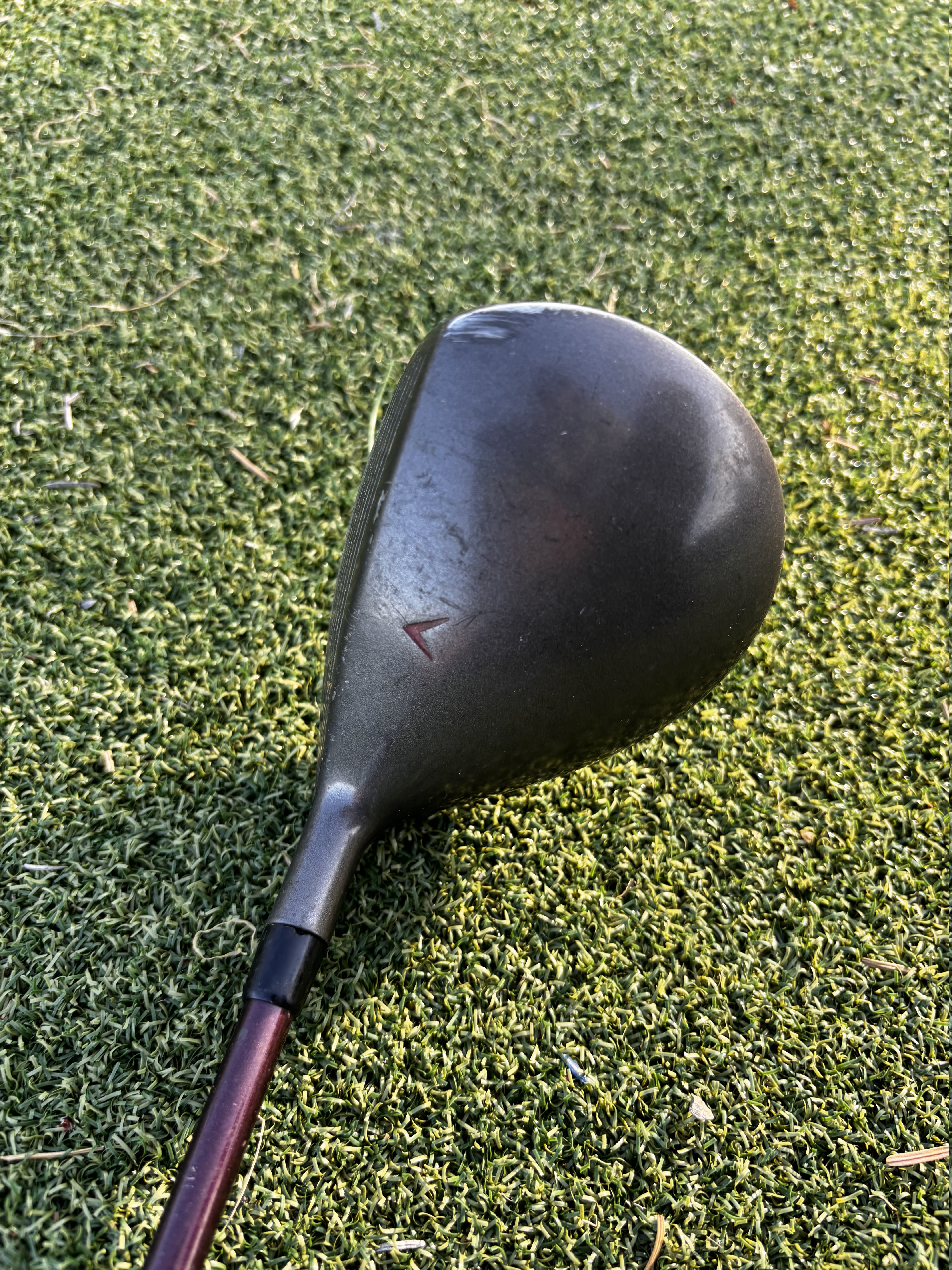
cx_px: 476
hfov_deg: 53.1
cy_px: 635
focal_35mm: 26
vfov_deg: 67.3
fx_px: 953
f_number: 1.6
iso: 40
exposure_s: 1/167
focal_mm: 5.96
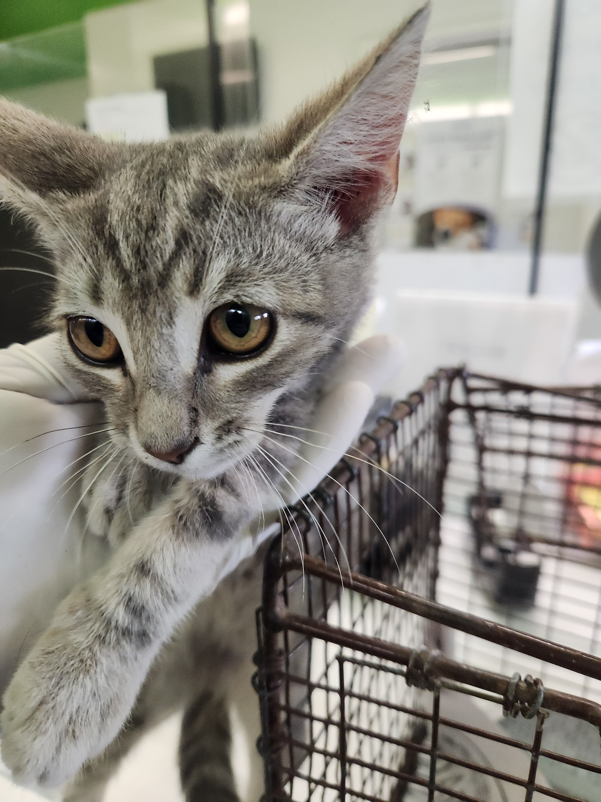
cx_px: 300
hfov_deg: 58.9
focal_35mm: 23
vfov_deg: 73.9
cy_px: 401
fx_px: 532
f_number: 1.8
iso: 400
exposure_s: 1/120
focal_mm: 5.4
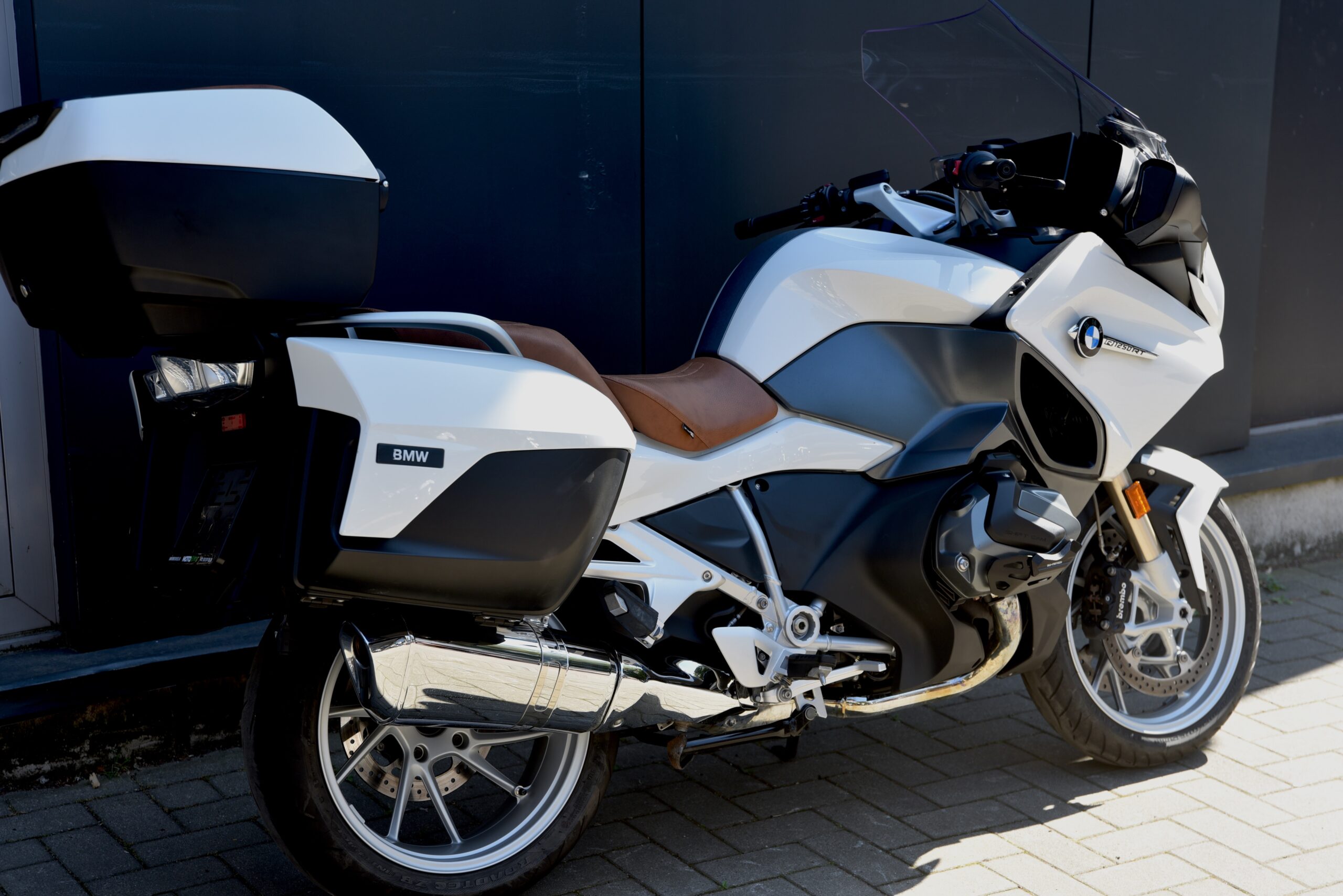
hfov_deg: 33.4
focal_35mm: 60
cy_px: 448
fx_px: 2239
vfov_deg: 22.6
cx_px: 672
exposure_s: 1/100
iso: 100
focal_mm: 60
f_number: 5
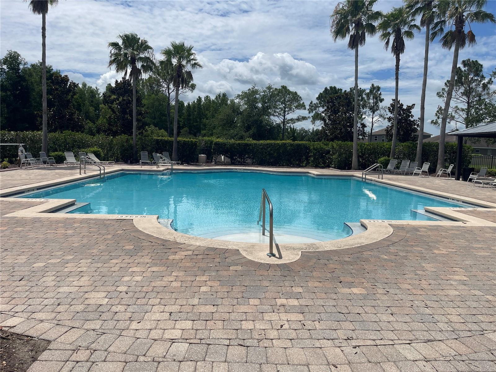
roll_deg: -2.9
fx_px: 358
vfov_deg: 54.9
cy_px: 186
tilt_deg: -9.4
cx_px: 248
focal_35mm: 25
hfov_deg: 69.4
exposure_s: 1/8547
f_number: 1.6
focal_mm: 5.1
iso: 32
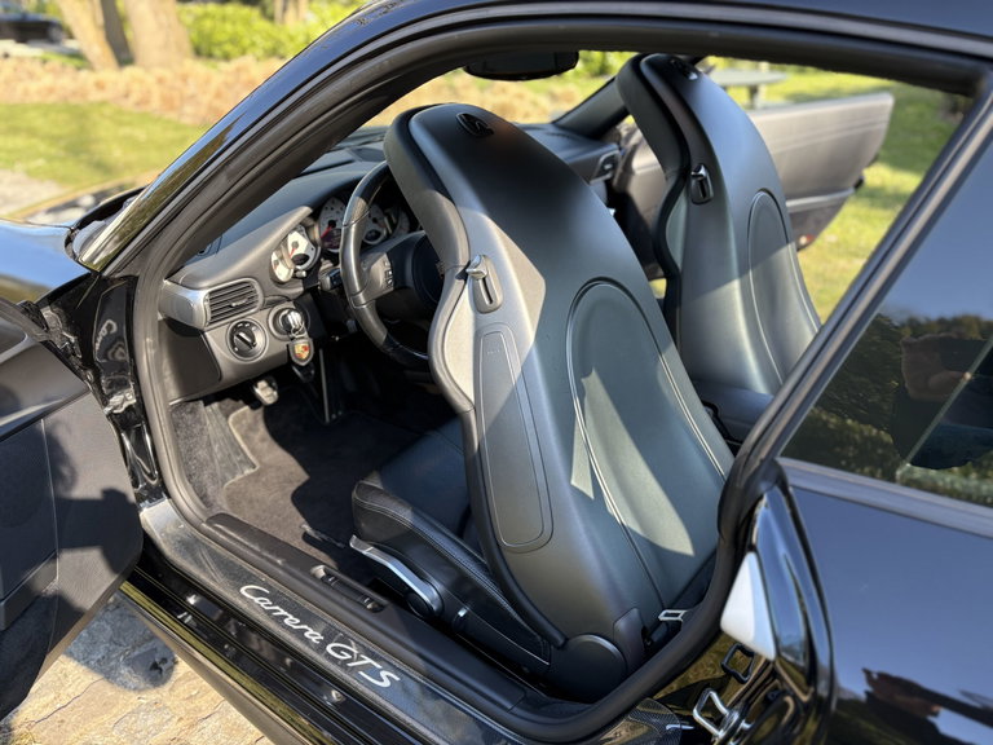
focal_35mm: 26
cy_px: 372
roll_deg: +1.6
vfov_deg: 53.1
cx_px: 496
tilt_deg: -27.0
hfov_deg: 67.3
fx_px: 746
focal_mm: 5.96
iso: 64
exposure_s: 1/238
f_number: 1.6
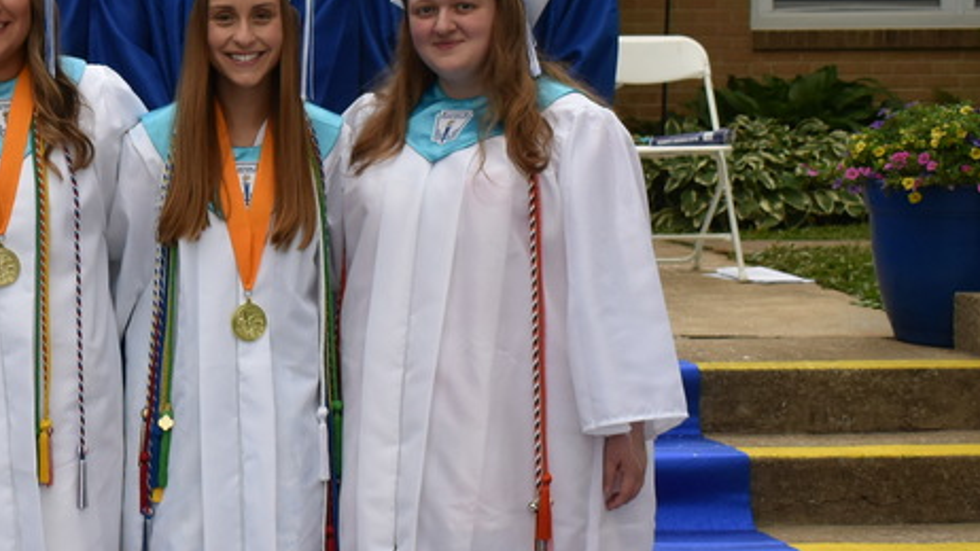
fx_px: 2083
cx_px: 49
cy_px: 209
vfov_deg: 15.1
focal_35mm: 80
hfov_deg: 25.4
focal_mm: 23
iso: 560
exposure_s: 1/1000
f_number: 4
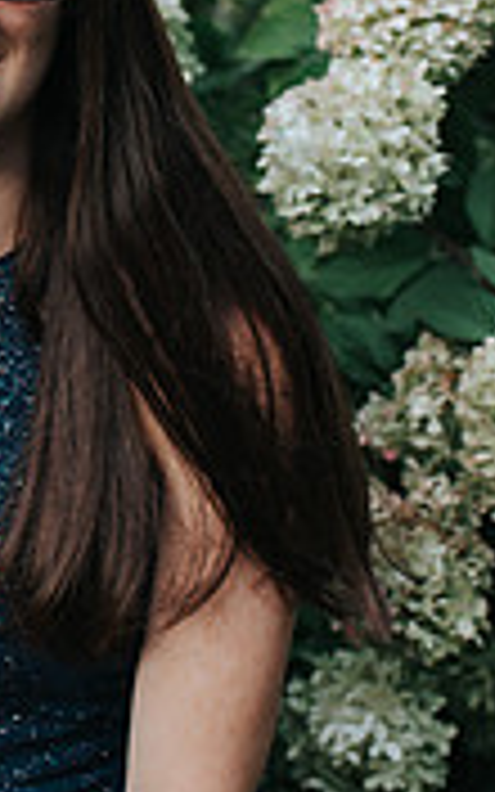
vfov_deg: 22.2
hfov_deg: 14.1
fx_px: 1964
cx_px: -40
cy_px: 54
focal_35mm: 91
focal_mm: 35
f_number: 2.8
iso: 900
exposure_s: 1/400
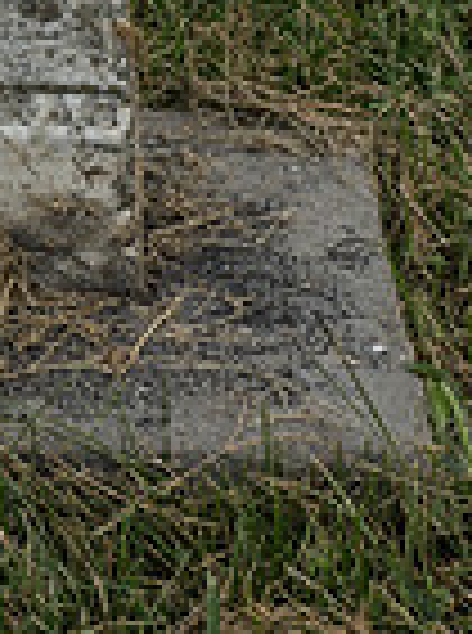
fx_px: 2685
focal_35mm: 147
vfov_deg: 13.1
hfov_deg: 9.8
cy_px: -162
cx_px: -196
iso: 250
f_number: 9
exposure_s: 1/200
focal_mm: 23
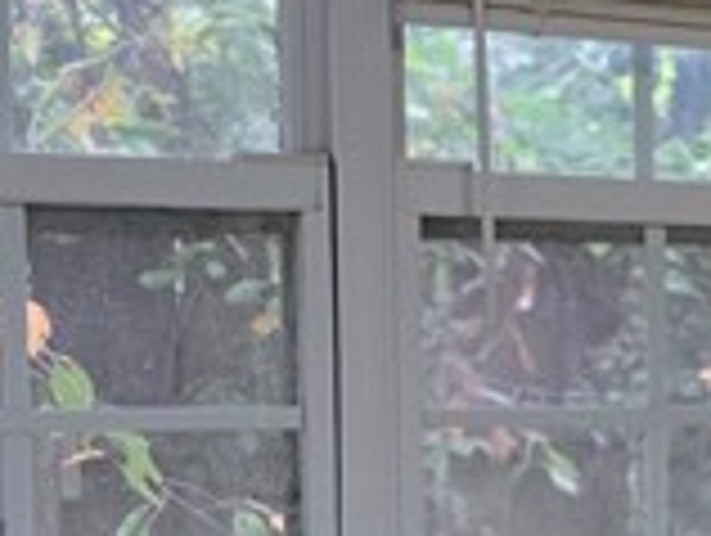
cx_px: 1548
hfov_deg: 11.5
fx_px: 3065
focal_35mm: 149
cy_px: 513
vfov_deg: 9.9
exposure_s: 1/120
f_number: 1.7
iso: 320
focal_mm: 6.3
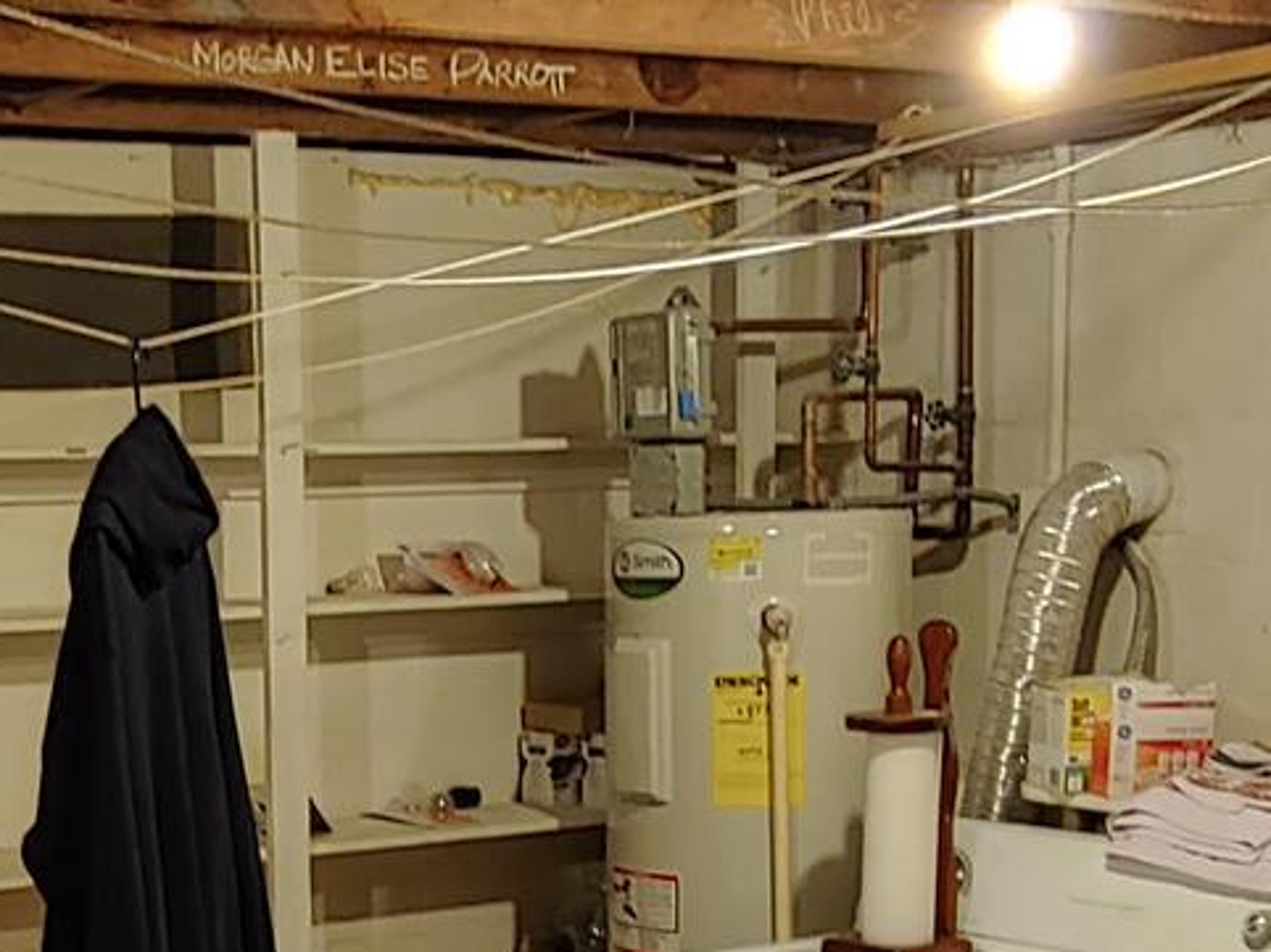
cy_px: 865
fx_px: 2496
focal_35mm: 68
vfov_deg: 21.1
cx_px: 90
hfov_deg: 27.4
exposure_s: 1/17
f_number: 1.9
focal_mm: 2.18
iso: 400
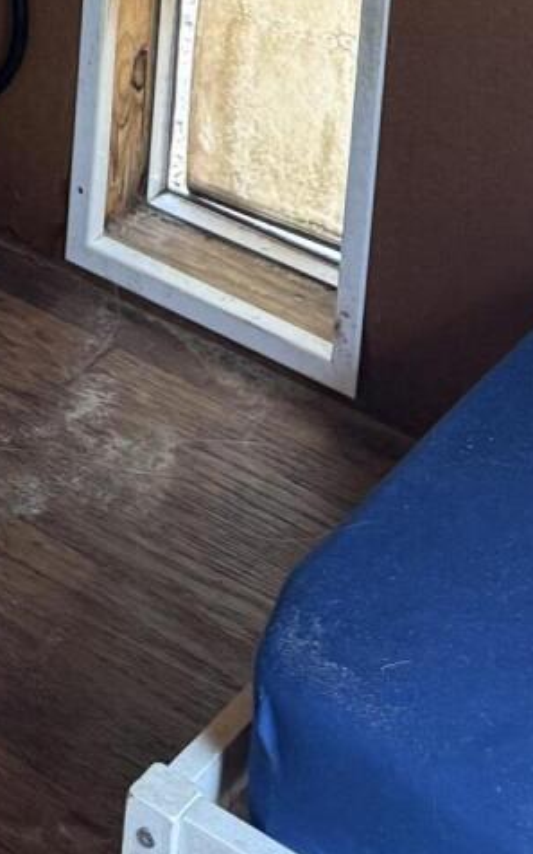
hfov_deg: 11.9
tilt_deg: -6.1
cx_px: -140
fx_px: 2490
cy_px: -868
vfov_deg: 15.4
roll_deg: -5.4
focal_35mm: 107
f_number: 1.78
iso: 200
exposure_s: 1/75
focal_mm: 6.76
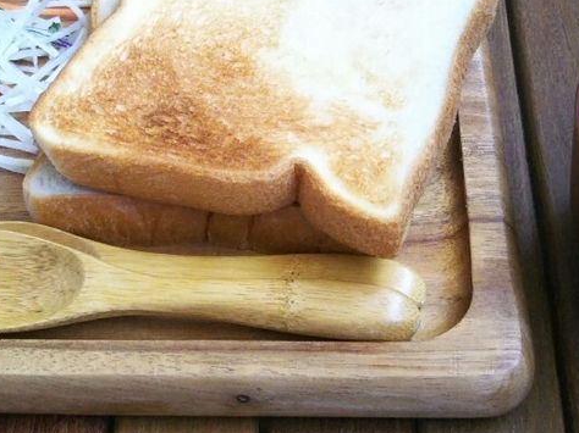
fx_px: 1271
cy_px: 109
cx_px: 290
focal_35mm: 76
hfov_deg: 25.7
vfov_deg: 19.2
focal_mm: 4
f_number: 2.2
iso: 125
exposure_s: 1/120
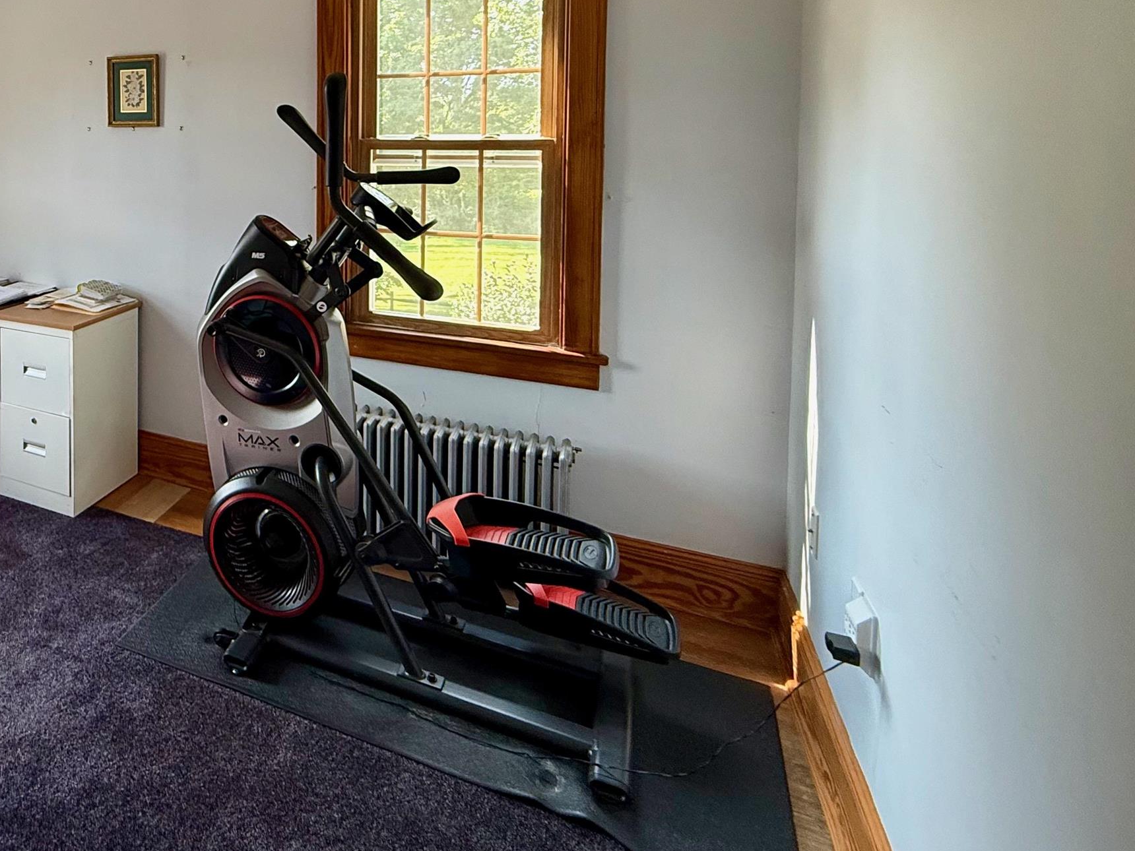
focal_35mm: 25
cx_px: 143
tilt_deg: -2.7
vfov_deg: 51.5
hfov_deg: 60.3
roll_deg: +0.5
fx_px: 820
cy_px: 173
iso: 160
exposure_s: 1/99
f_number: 2.2
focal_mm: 2.22
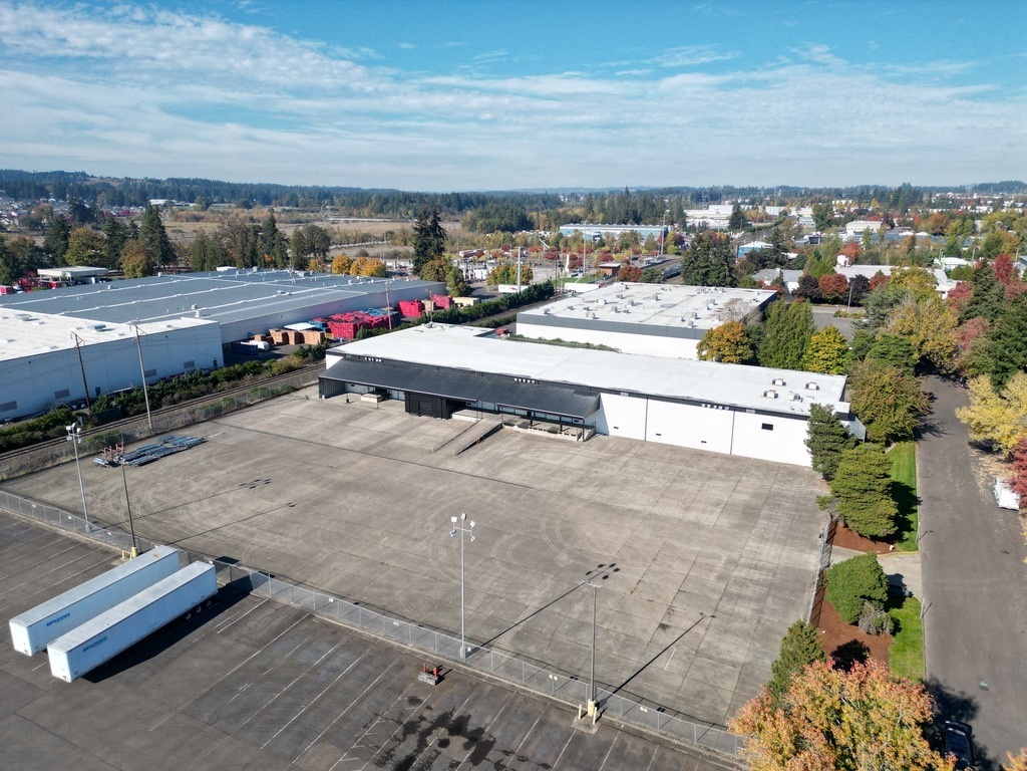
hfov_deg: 71.6
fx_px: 712
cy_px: 386
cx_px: 514
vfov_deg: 56.8
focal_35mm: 24
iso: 140
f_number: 1.7
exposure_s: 1/4000
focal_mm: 6.72
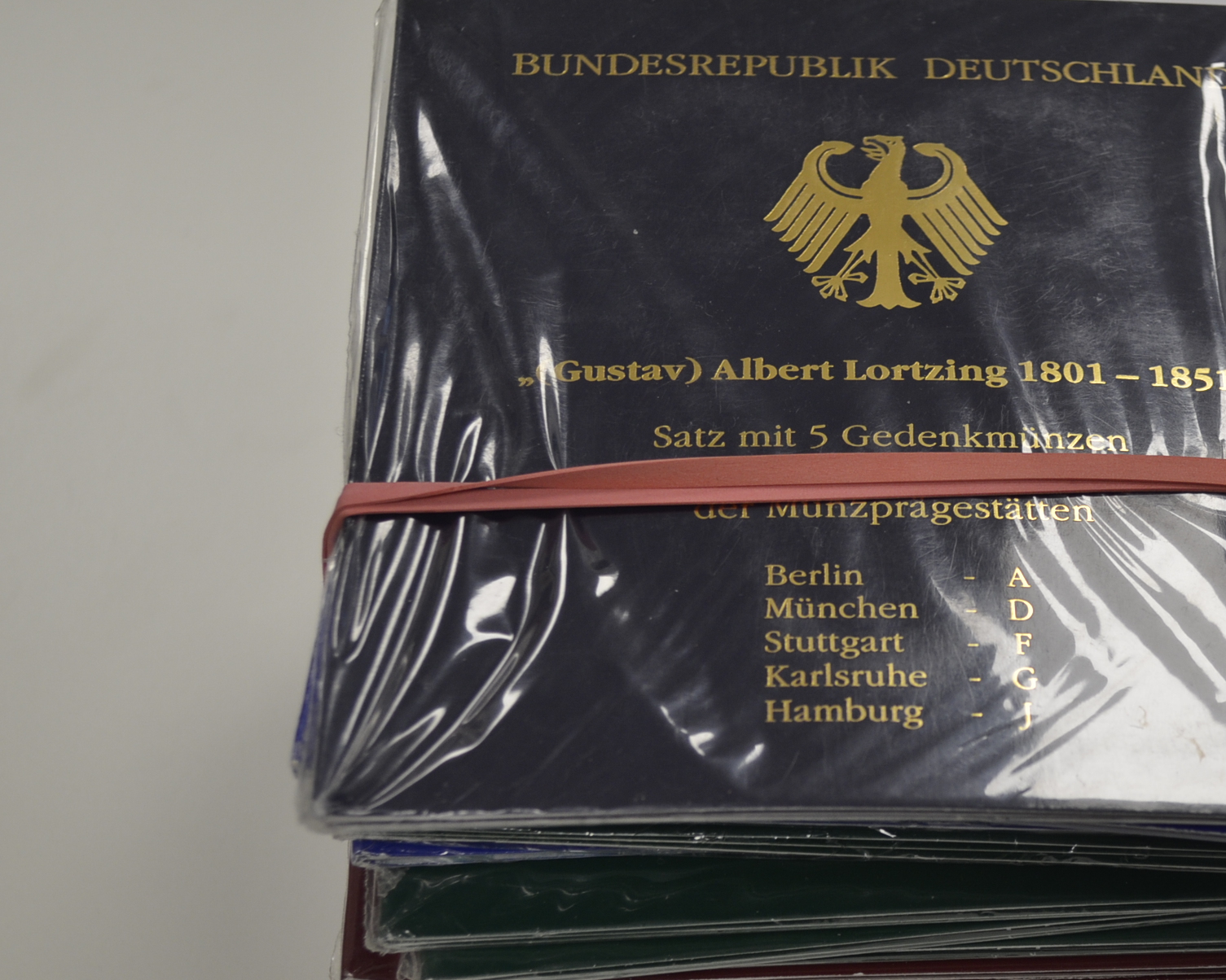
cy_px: 633
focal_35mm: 69
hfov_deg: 27.1
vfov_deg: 22.1
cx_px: 938
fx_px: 2504
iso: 320
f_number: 4.5
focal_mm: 30
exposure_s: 1/60
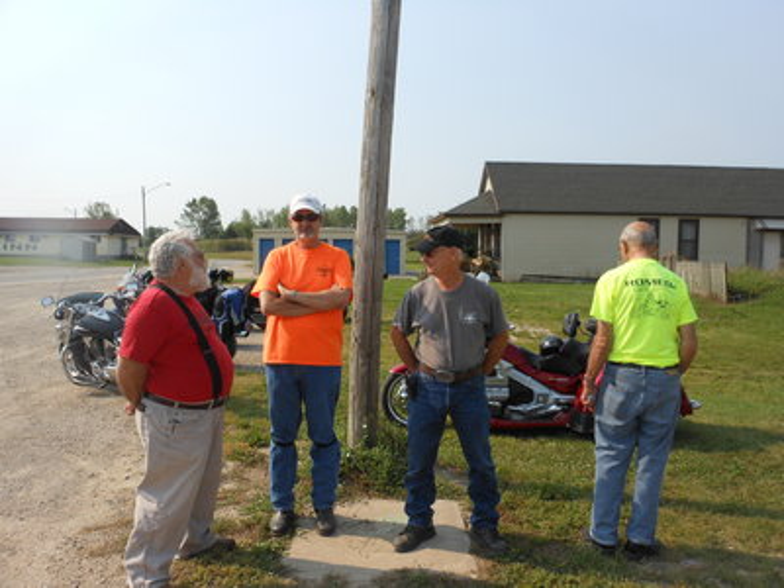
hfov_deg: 63.4
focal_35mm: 28
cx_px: 392
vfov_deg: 49.7
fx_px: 634
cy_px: 294
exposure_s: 1/640
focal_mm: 5
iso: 80
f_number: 3.7
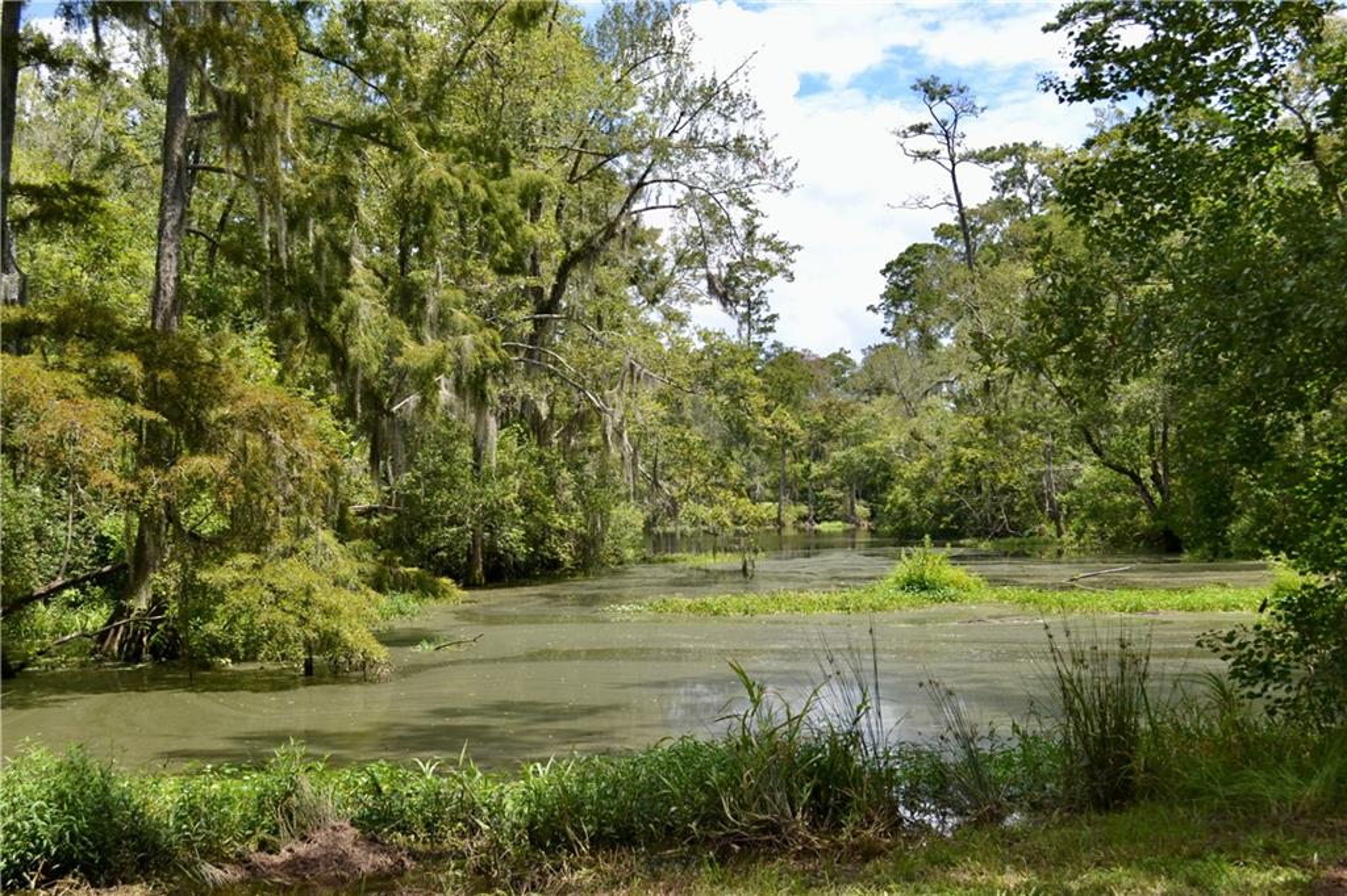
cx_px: 674
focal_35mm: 39
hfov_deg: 49.6
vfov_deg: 34.2
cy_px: 448
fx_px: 1459
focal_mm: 26
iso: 100
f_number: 7.1
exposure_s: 1/200
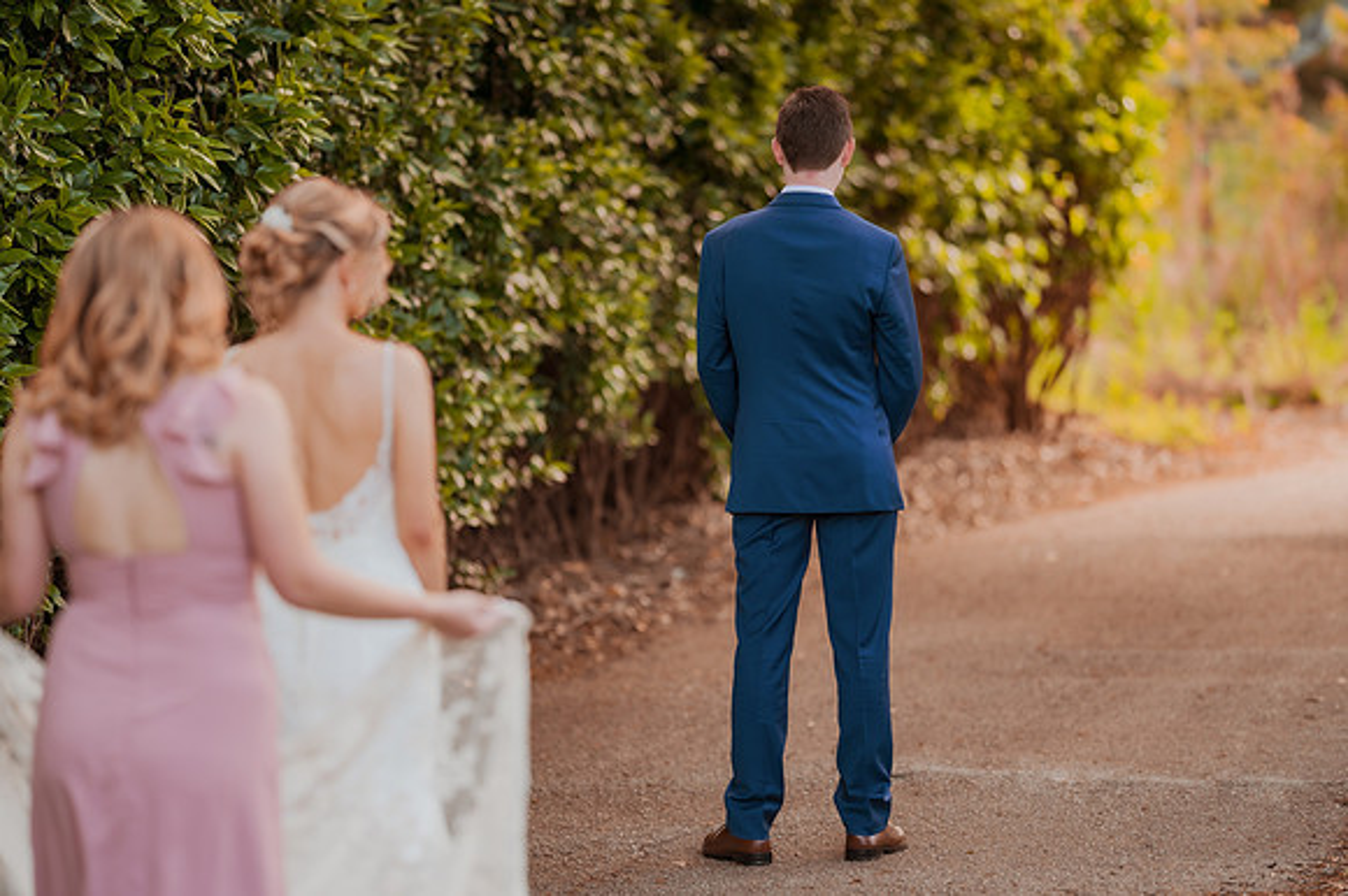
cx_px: 674
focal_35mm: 135
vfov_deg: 10.1
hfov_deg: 15.2
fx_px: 5052
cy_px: 448
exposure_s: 1/800
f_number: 1.8
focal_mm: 135
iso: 320
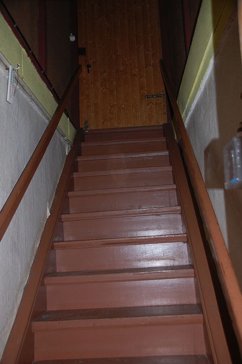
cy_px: 182
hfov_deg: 39.9
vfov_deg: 57.3
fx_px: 333
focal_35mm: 33
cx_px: 121
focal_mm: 22
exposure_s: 1/60
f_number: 3.8
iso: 400
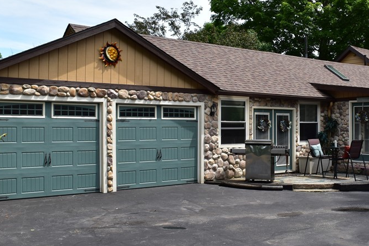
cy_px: 117
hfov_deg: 43.3
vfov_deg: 30.5
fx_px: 451
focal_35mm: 44
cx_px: 269
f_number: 11
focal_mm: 18
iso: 400
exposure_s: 1/320
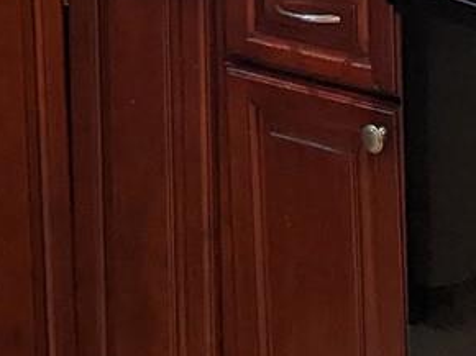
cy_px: -454
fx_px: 2047
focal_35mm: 149
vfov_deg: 9.1
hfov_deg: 13.2
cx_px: 410
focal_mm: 4.44
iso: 74
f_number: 1.8
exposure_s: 1/59.9
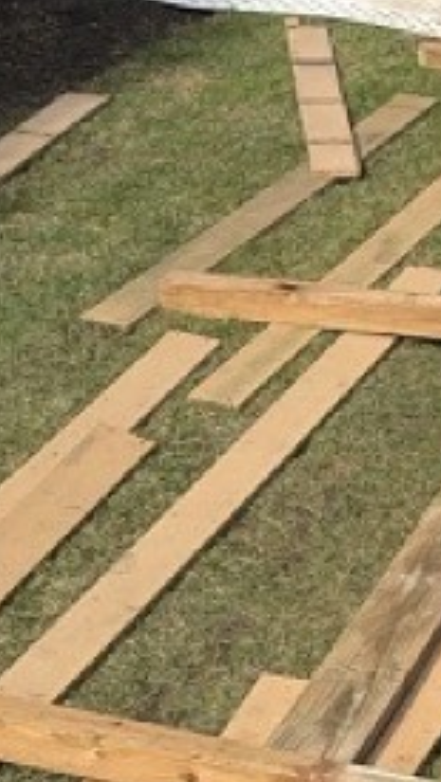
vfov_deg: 16.3
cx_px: 711
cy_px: 401
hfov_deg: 8.9
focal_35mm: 132
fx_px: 2740
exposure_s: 1/2364
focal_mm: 5.96
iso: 50
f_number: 1.6
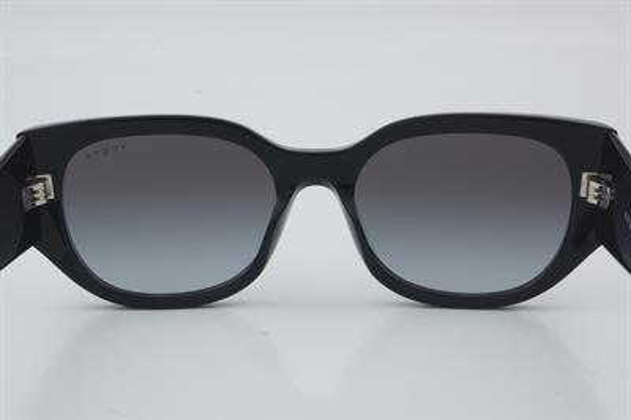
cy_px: 210
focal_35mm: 75
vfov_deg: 18.2
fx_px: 1313
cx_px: 316
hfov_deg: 27.0
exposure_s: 1/3
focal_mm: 50
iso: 100
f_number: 32
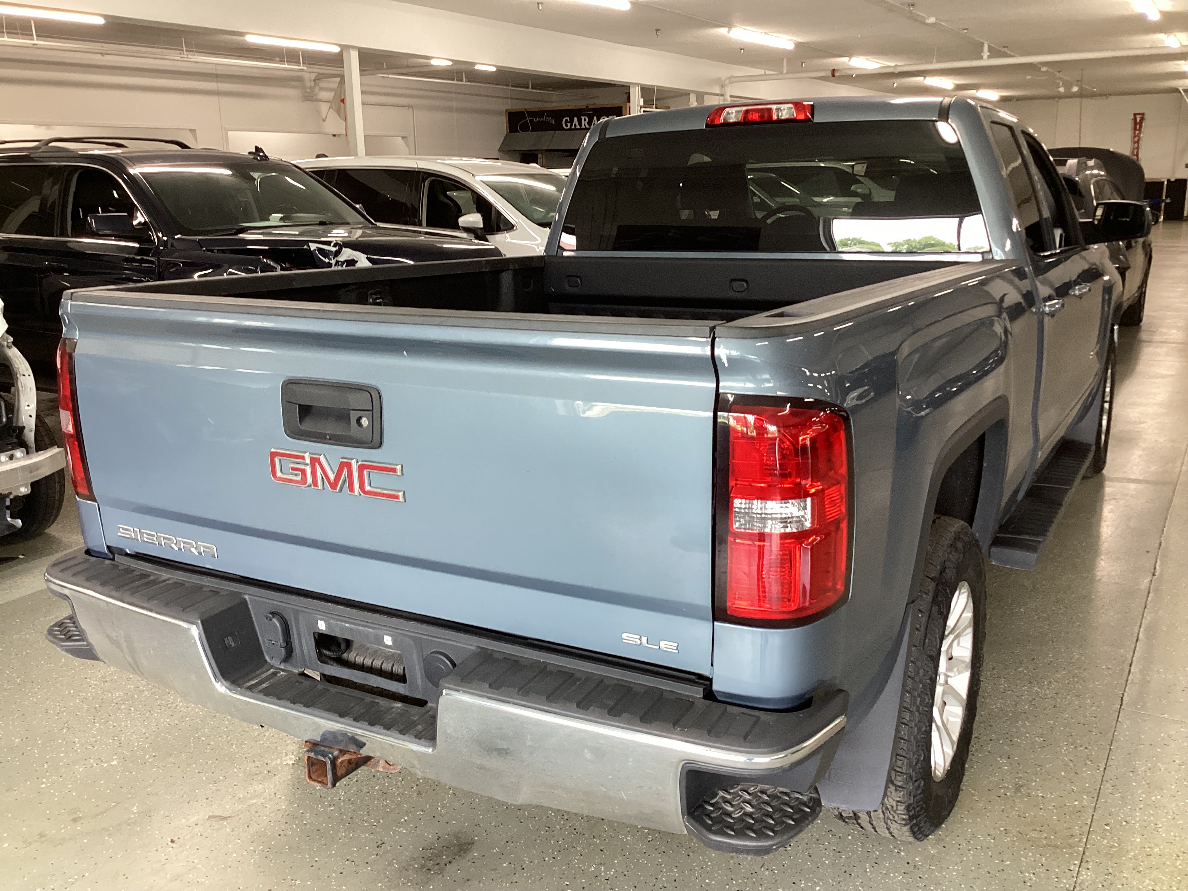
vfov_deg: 45.4
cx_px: 594
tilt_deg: -15.3
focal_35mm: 31
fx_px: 1064
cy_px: 446
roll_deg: +0.2
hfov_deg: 58.4
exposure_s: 1/50
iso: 125
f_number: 2.4
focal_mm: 3.3
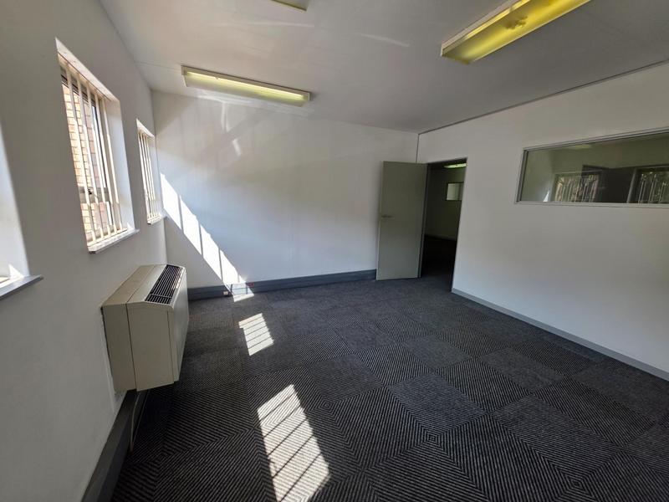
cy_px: 251
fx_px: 251
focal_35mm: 13
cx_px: 334
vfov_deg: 89.9
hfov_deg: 106.2
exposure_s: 1/258
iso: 40
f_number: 1.9
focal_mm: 2.2
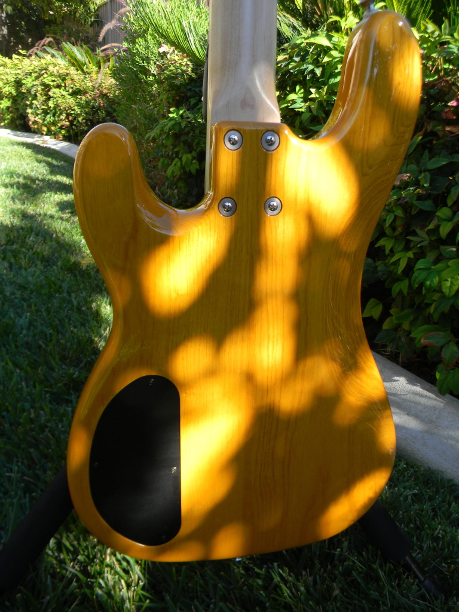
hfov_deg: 49.7
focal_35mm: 28
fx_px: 495
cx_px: 230
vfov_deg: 63.4
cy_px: 306
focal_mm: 5
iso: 80
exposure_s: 1/233
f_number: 3.5
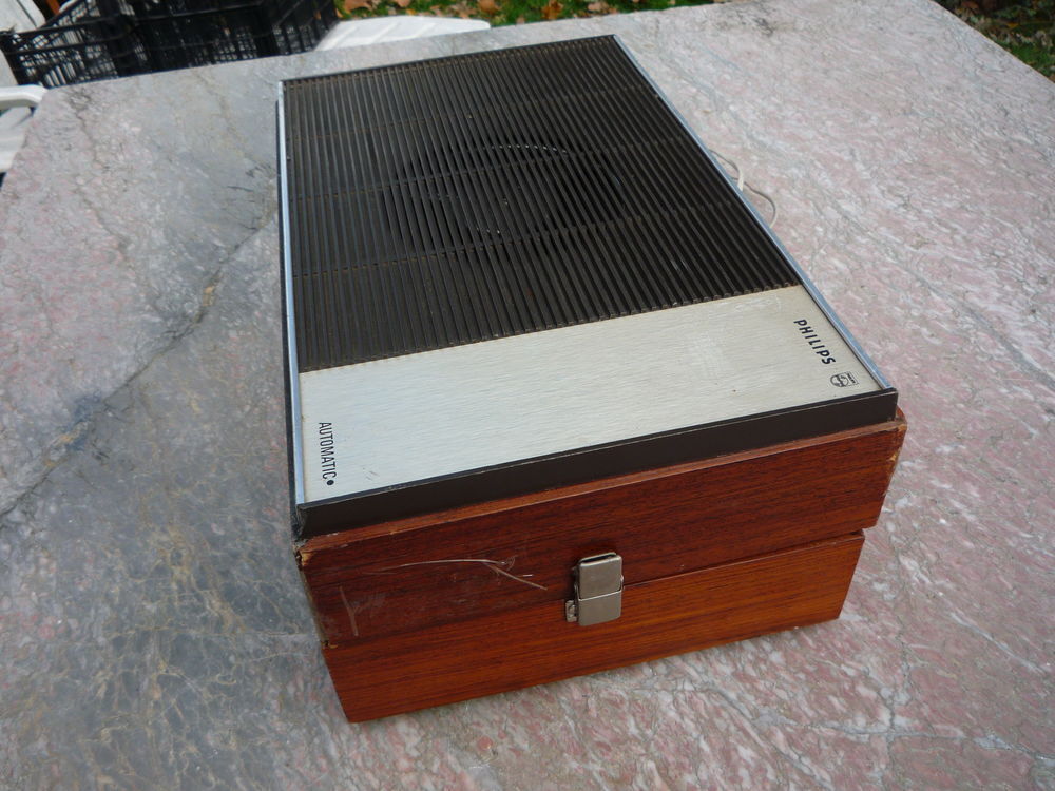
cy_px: 396
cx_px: 528
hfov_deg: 60.0
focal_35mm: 30
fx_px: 914
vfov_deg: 46.8
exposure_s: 1/160
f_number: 4
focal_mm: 5.2
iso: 100
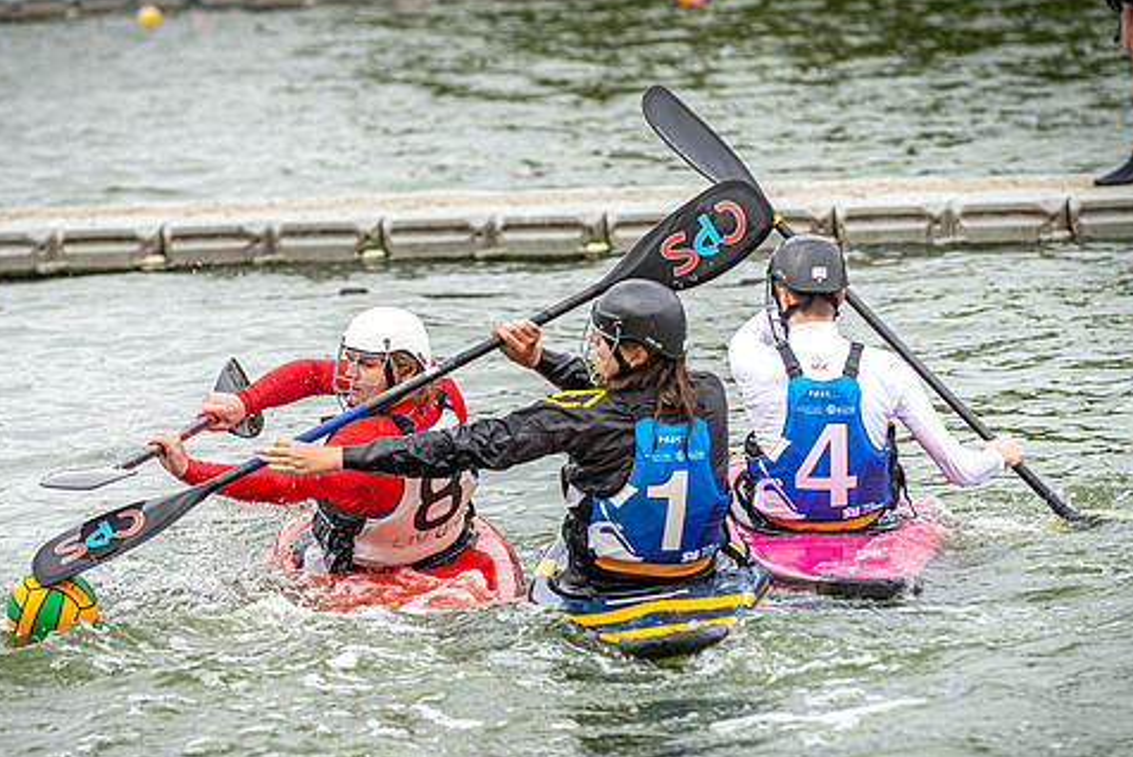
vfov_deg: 4.5
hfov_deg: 6.7
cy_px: 432
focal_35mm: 307
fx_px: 9667
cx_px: 425
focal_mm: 200
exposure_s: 1/3200
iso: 2500
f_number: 4
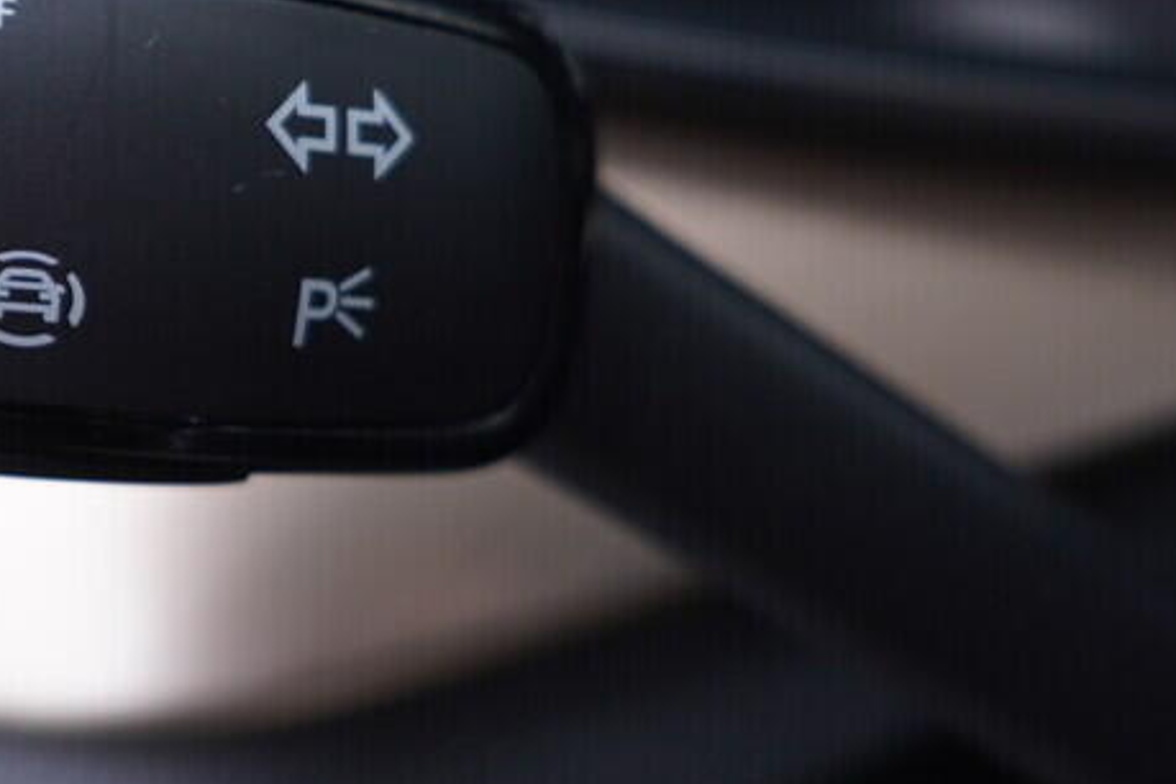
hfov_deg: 17.9
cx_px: 149
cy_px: 323
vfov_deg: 12.1
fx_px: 3691
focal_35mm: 113
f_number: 2.8
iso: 160
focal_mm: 24
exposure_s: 1/40
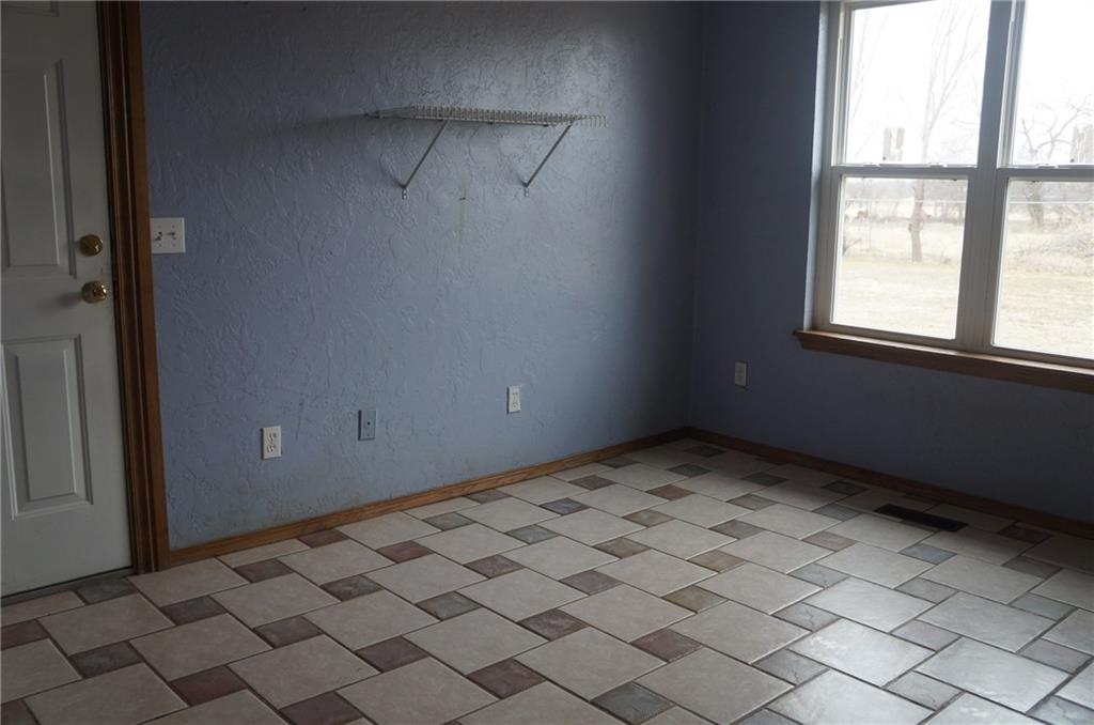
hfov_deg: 59.6
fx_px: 955
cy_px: 362
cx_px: 547
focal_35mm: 32
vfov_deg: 41.5
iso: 320
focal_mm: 21
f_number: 4
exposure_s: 1/60
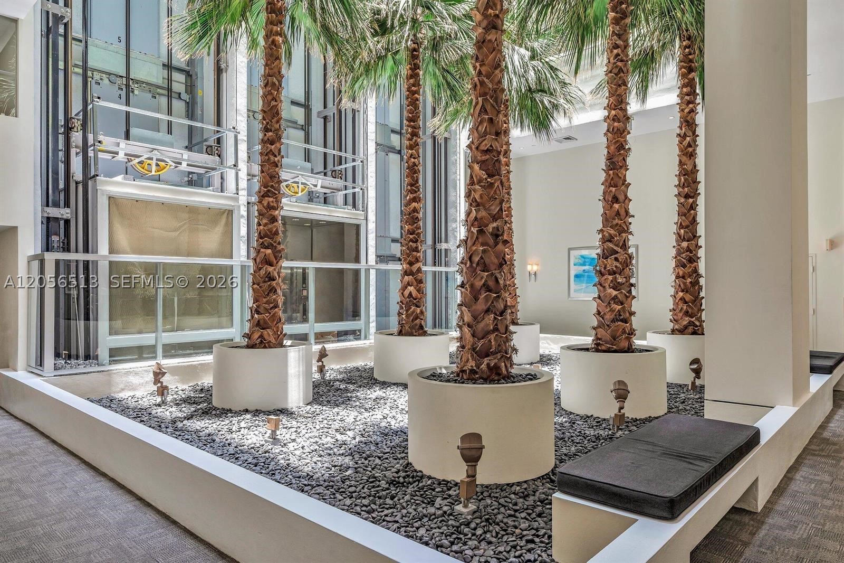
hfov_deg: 78.6
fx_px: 516
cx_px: 422
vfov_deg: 57.2
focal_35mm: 22
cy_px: 282
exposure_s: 1/20
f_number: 8
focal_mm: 22
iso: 200
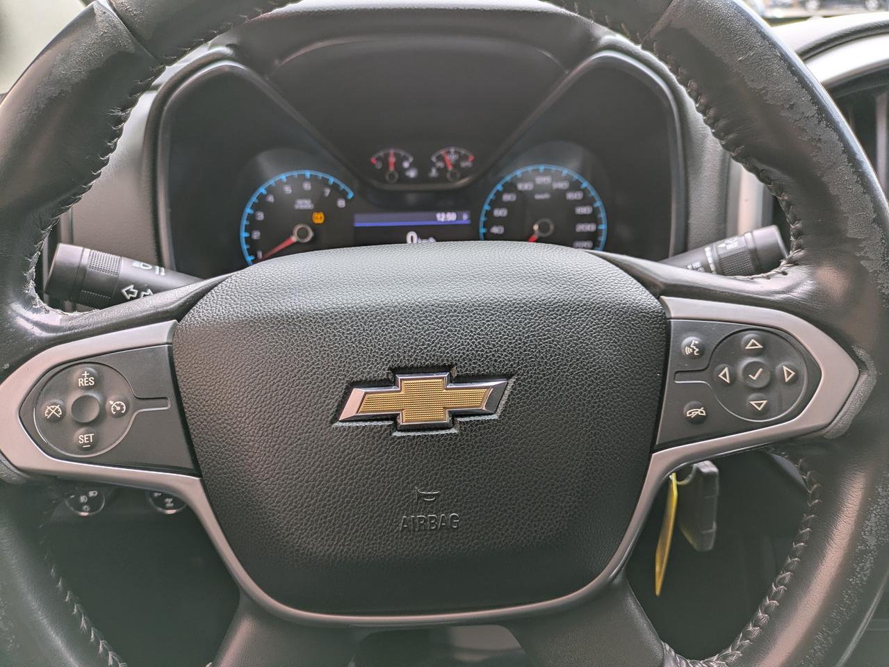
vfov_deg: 54.9
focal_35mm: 25
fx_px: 642
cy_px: 334
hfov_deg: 69.4
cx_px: 444
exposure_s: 1/120
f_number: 1.89
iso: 70
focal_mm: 5.43
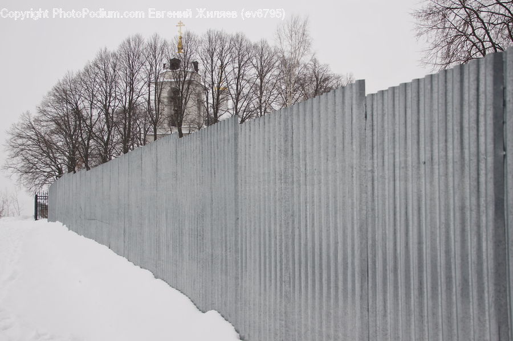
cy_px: 170
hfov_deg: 46.4
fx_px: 598
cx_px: 256
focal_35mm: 42
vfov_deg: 31.9
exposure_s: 1/100
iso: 100
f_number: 5
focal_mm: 28
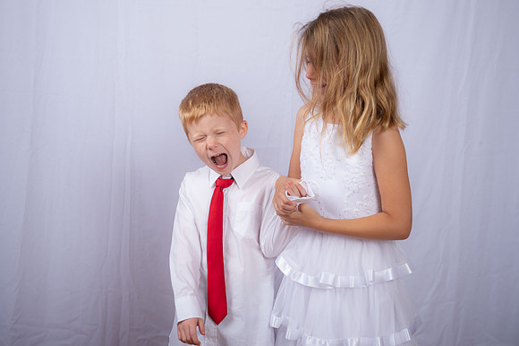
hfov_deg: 36.3
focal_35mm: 55
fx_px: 792
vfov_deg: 24.6
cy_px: 173
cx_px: 260
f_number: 7.1
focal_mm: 55
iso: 250
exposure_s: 1/160
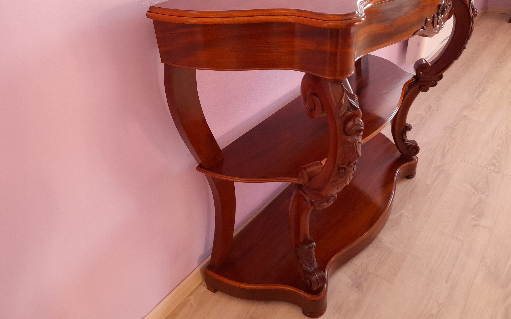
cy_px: 128
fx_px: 376
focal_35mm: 27
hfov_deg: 68.4
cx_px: 252
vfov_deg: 45.8
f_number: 2
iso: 250
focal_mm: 4.6
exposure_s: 1/50
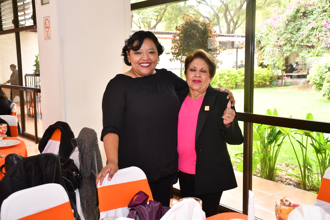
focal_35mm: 45
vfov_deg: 29.9
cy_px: 110
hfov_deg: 43.6
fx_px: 412
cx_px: 165
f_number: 4
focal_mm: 30
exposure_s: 1/60
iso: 720
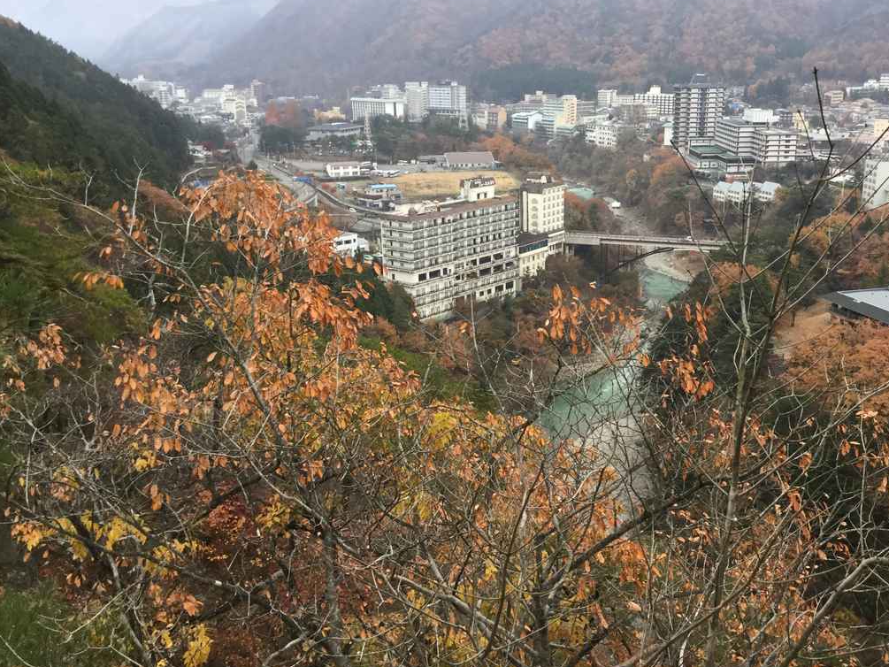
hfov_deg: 49.9
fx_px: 950
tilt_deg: -16.8
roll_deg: -0.2
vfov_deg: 38.7
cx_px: 513
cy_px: 356
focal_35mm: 37
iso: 50
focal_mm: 3.3
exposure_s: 1/30
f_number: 2.4
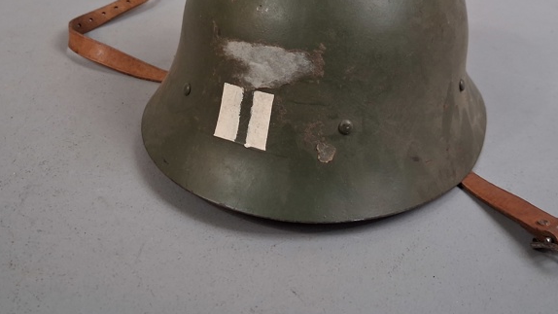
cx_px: 286
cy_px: 54
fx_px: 607
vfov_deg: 28.3
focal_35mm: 41
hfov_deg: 49.4
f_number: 1.8
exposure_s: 1/50
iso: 320
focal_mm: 4
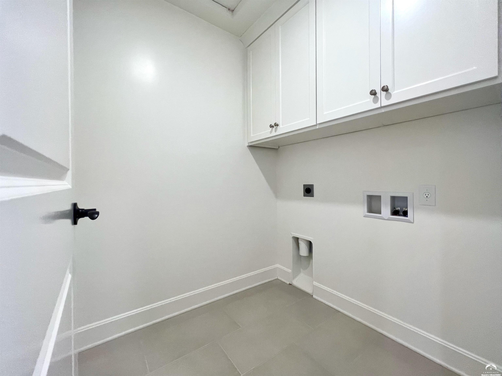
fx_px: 188
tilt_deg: -2.2
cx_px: 251
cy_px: 188
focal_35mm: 13
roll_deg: +1.4
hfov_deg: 106.2
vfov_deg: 89.9
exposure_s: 1/120
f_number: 1.8
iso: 200
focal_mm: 1.57
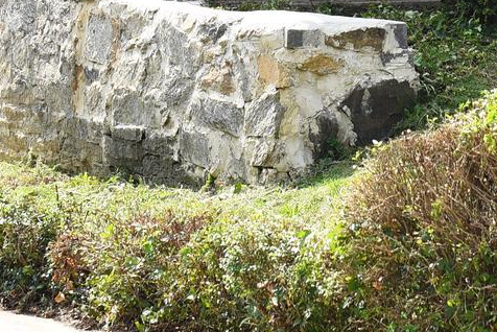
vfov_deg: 6.2
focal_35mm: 215
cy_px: -366
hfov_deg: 9.5
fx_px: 2970
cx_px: 445
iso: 100
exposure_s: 1/200
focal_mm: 50
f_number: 5.6
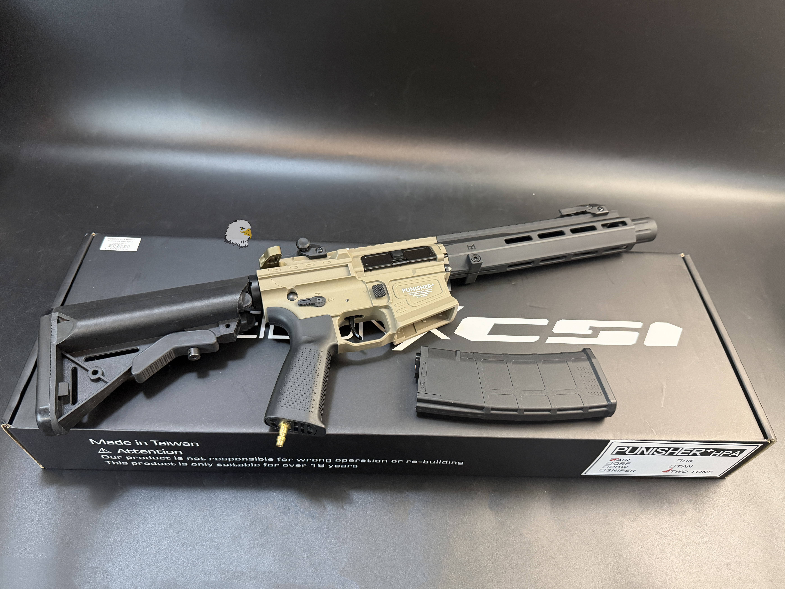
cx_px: 392
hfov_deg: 71.6
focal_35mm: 24
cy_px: 294
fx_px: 544
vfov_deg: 56.8
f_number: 1.78
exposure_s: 1/60
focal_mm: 6.76
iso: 800
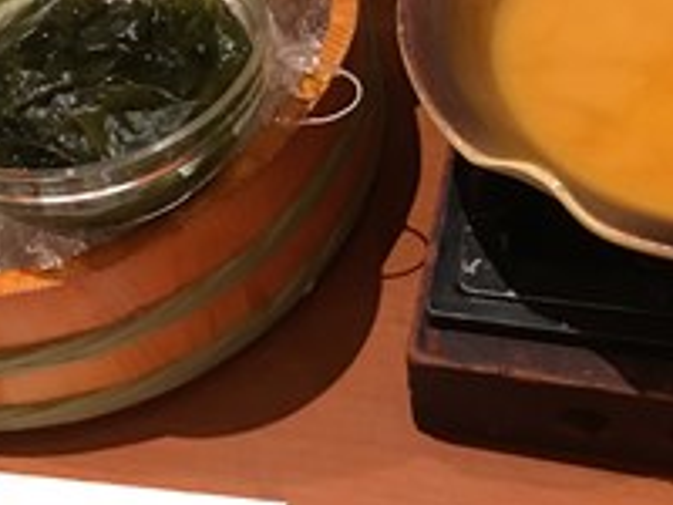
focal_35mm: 58
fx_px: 1128
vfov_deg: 24.6
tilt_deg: -43.7
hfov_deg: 33.2
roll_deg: +11.2
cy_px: 61
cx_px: 326
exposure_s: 1/4
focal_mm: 4.15
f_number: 2.2
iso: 64
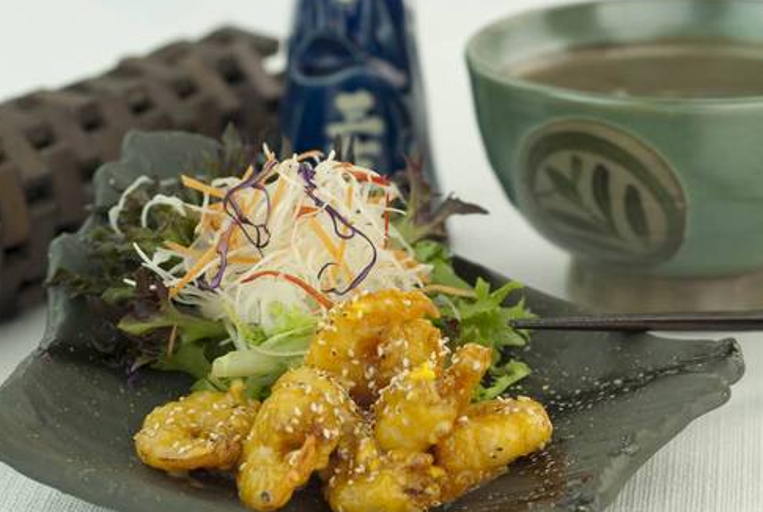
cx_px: 342
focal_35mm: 173
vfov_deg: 8.0
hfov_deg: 11.9
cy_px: 332
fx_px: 3665
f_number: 4.5
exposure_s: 1/320
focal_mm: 85
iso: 320
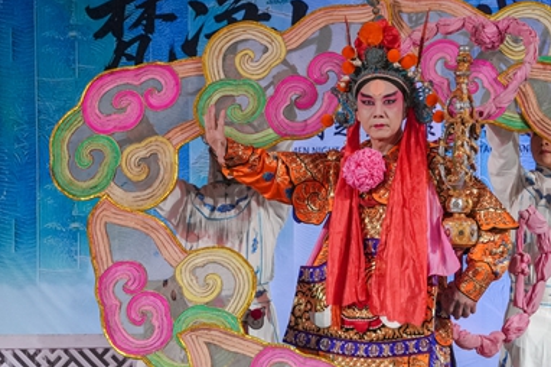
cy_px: 271
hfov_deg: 9.4
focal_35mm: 220
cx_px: 378
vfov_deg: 6.2
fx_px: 3364
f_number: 5.6
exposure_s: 1/200
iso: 1600
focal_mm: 70
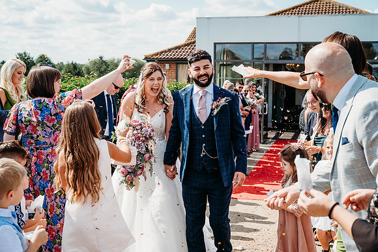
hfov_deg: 41.9
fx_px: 493
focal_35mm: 47
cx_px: 189
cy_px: 126
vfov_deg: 28.6
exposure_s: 1/800
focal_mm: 47
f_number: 5
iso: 200
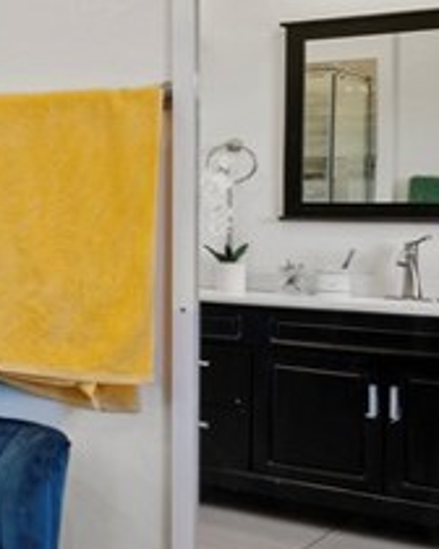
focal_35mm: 64
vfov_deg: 29.4
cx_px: -661
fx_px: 1039
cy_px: 200
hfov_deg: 14.2
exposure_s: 1/3
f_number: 8
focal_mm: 14
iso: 100
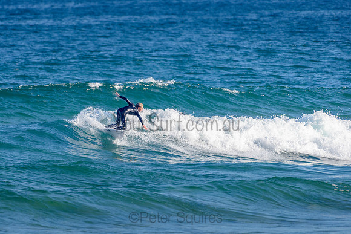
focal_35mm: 613
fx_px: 5980
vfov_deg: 2.2
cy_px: 118
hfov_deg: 3.4
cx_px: 136
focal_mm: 500
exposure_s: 1/2000
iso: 125
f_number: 5.6
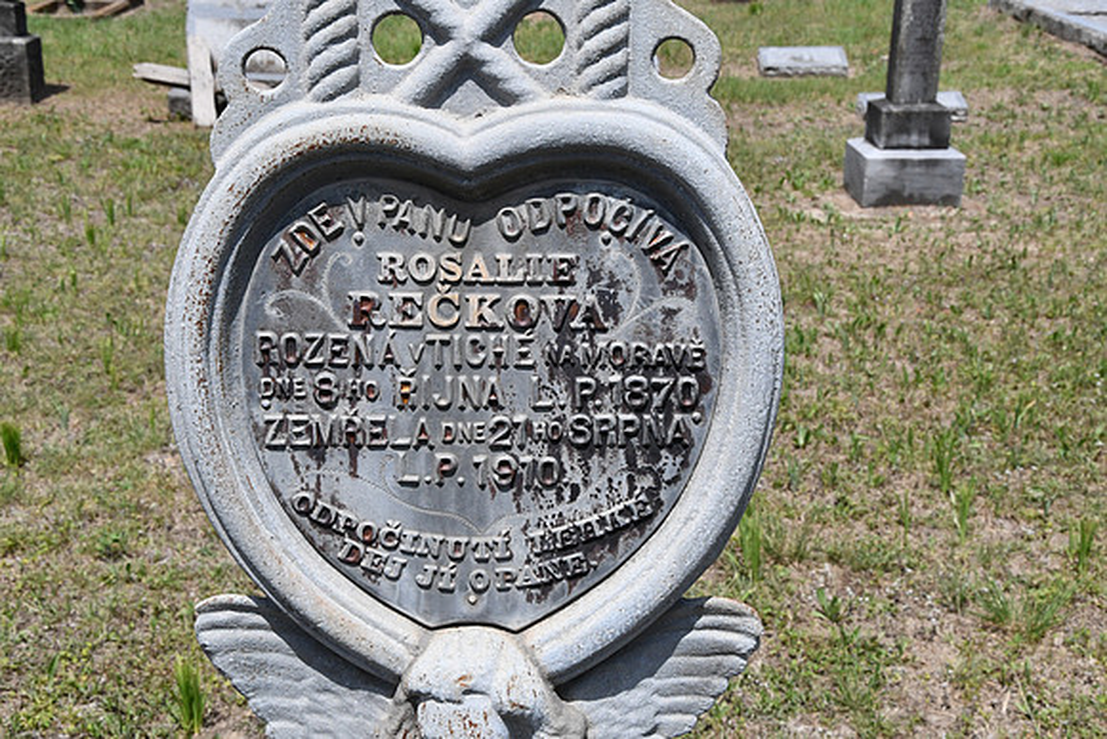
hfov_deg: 33.4
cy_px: 370
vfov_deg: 22.6
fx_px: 1845
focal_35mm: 60
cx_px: 554
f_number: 18
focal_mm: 40
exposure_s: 1/1250
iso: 1600
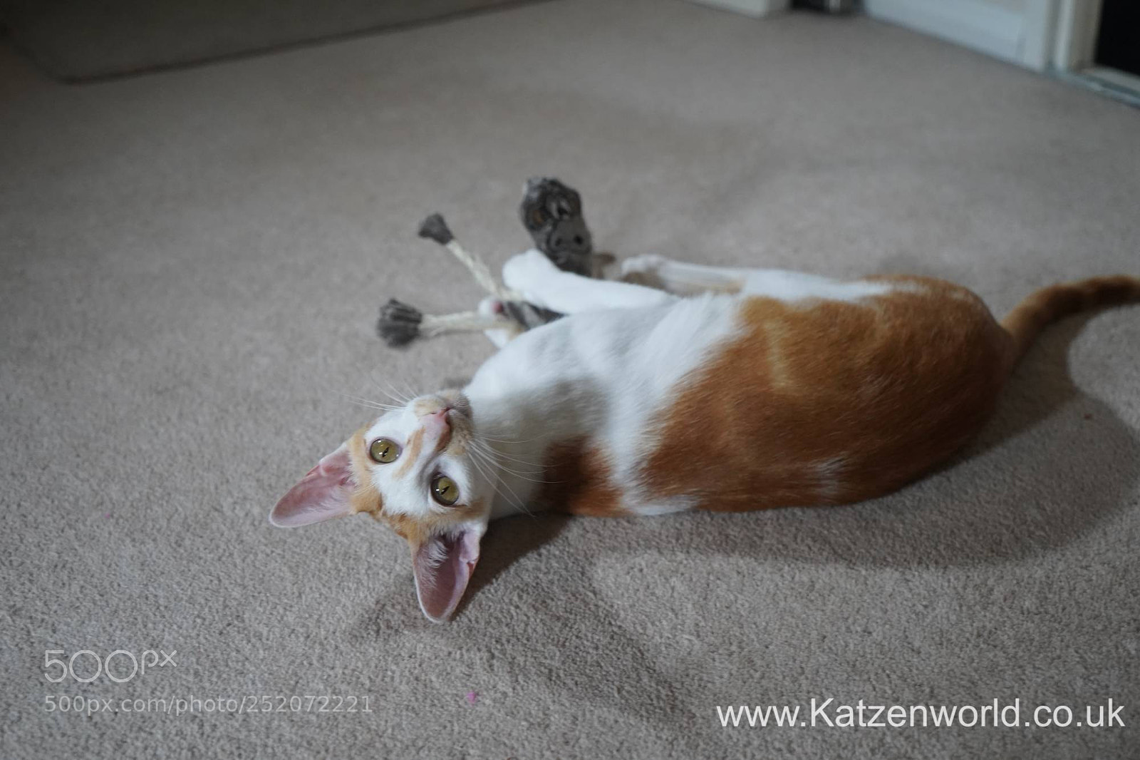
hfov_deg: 44.5
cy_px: 380
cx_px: 570
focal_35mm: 44
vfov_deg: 30.5
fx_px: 1393
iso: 3200
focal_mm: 44
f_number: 4
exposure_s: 1/160
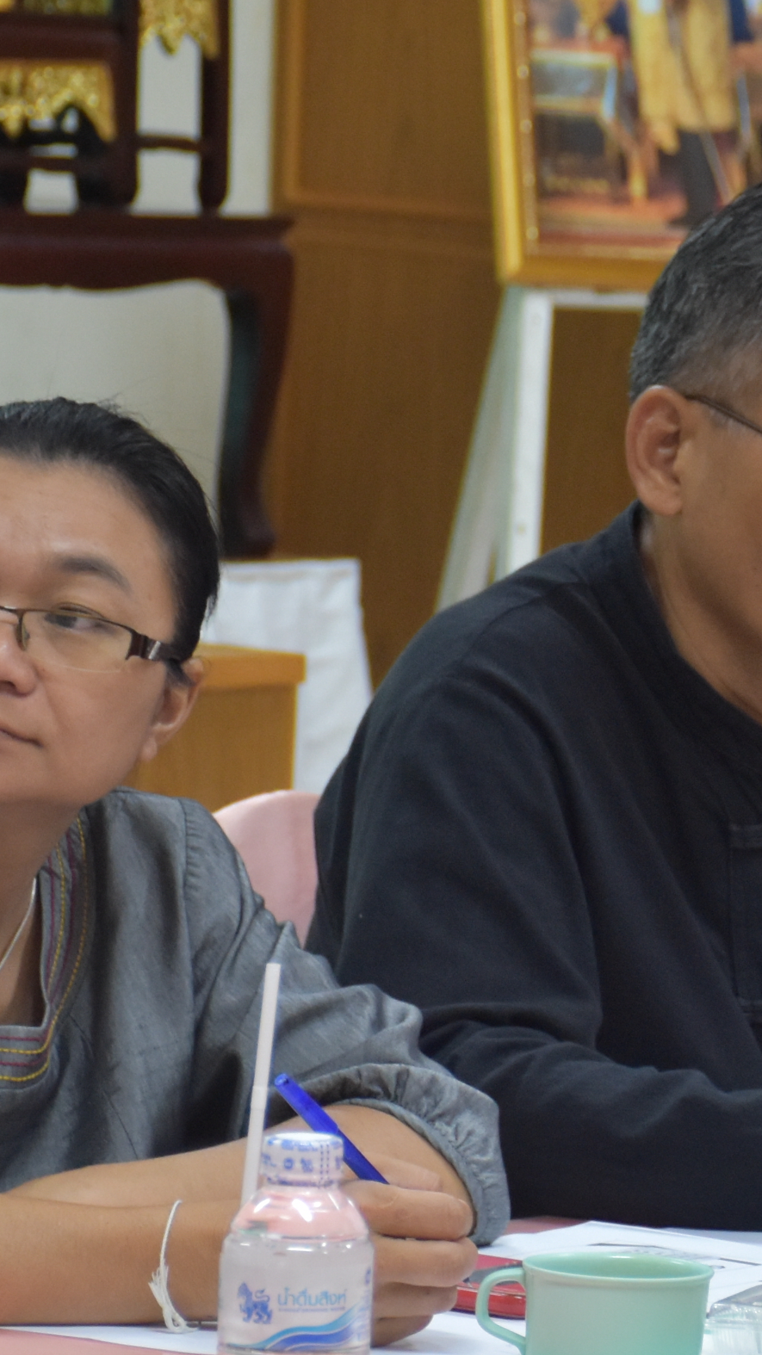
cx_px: 1137
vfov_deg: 8.7
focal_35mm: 249
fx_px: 8944
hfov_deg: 4.8
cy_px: 717
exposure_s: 1/60
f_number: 5
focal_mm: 60
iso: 1100
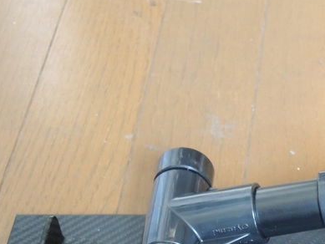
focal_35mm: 108
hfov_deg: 17.6
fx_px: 1014
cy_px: 353
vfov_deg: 13.1
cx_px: 352
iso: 800
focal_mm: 7.6
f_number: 2.2
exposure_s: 1/10
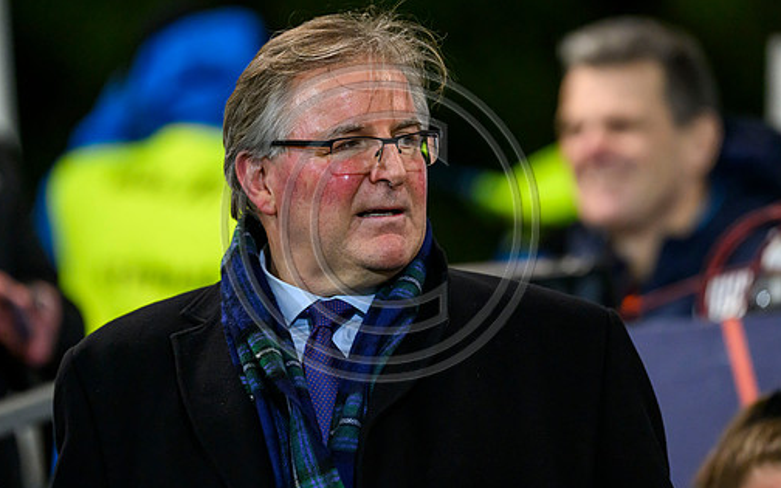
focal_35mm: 496
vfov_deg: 2.6
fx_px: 10557
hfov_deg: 4.2
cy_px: 193
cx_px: 406
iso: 6400
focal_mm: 400
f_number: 2.8
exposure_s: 1/500
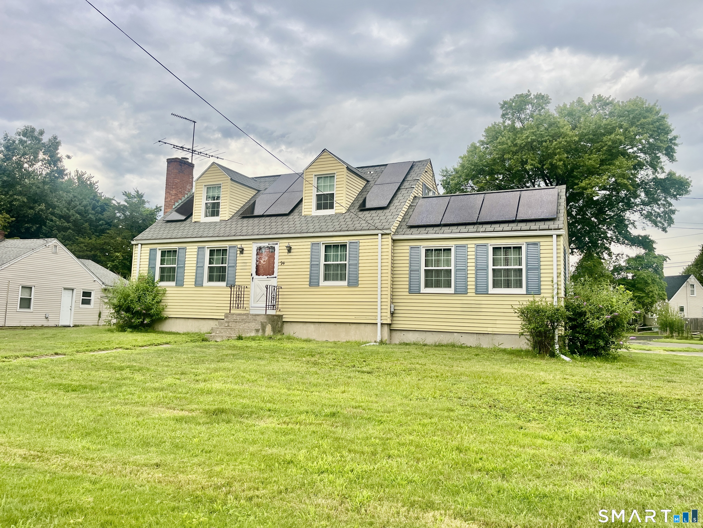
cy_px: 264
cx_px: 352
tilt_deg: +6.8
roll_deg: -1.2
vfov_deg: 53.1
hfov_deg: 67.3
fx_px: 528
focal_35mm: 26
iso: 50
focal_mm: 5.1
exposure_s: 1/598
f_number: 1.6
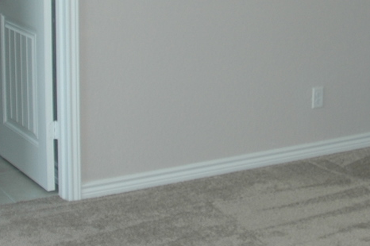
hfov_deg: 21.5
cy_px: 22
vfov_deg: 14.4
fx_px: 965
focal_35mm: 94
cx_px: 282
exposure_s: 1/60
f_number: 3.5
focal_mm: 18
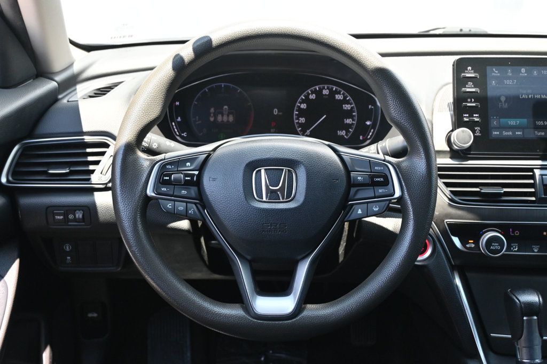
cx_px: 274
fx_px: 683
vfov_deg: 29.8
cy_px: 182
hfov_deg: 43.6
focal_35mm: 45
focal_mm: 30
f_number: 4.8
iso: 560
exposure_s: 1/125
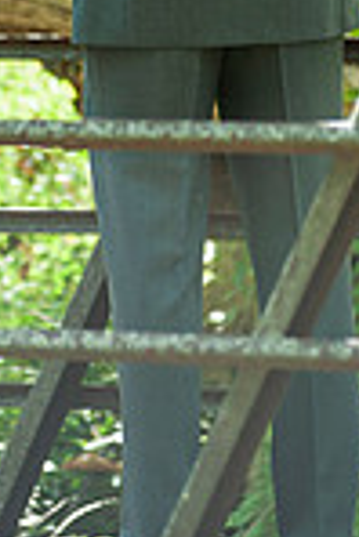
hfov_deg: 2.5
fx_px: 8371
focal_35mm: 561
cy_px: -83
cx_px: 136
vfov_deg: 3.7
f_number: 2.8
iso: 160
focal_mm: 185
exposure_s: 1/160
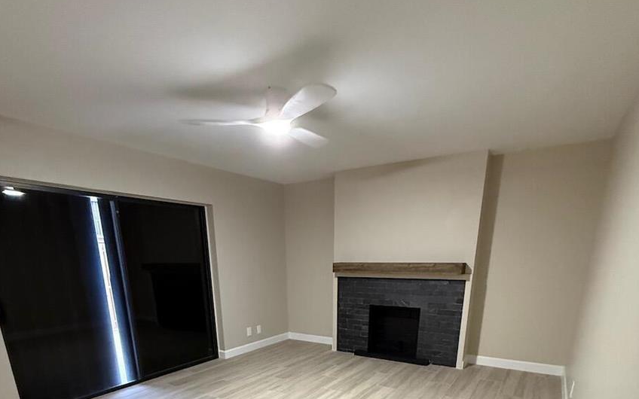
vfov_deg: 49.9
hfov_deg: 82.3
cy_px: 370
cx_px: 310
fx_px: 366
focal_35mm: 21
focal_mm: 2.22
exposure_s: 1/60
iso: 640
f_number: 2.2
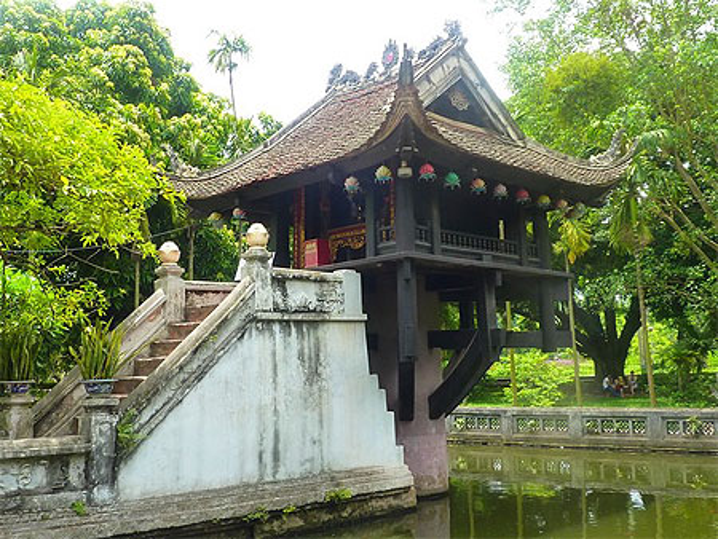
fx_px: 789
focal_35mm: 38
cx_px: 359
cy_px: 270
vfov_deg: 37.8
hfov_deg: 49.0
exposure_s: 1/200
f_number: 4
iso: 125
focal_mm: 4.4
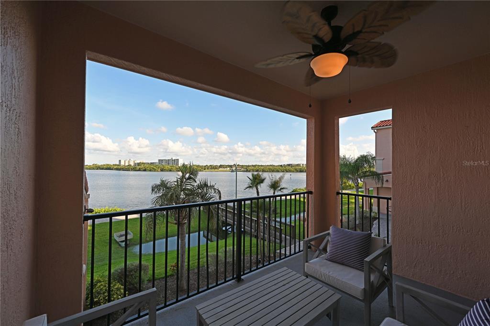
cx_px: 245
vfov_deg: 81.2
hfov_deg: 104.3
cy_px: 163
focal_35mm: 14
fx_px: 190
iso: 100
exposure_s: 1/250
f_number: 5.6
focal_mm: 14
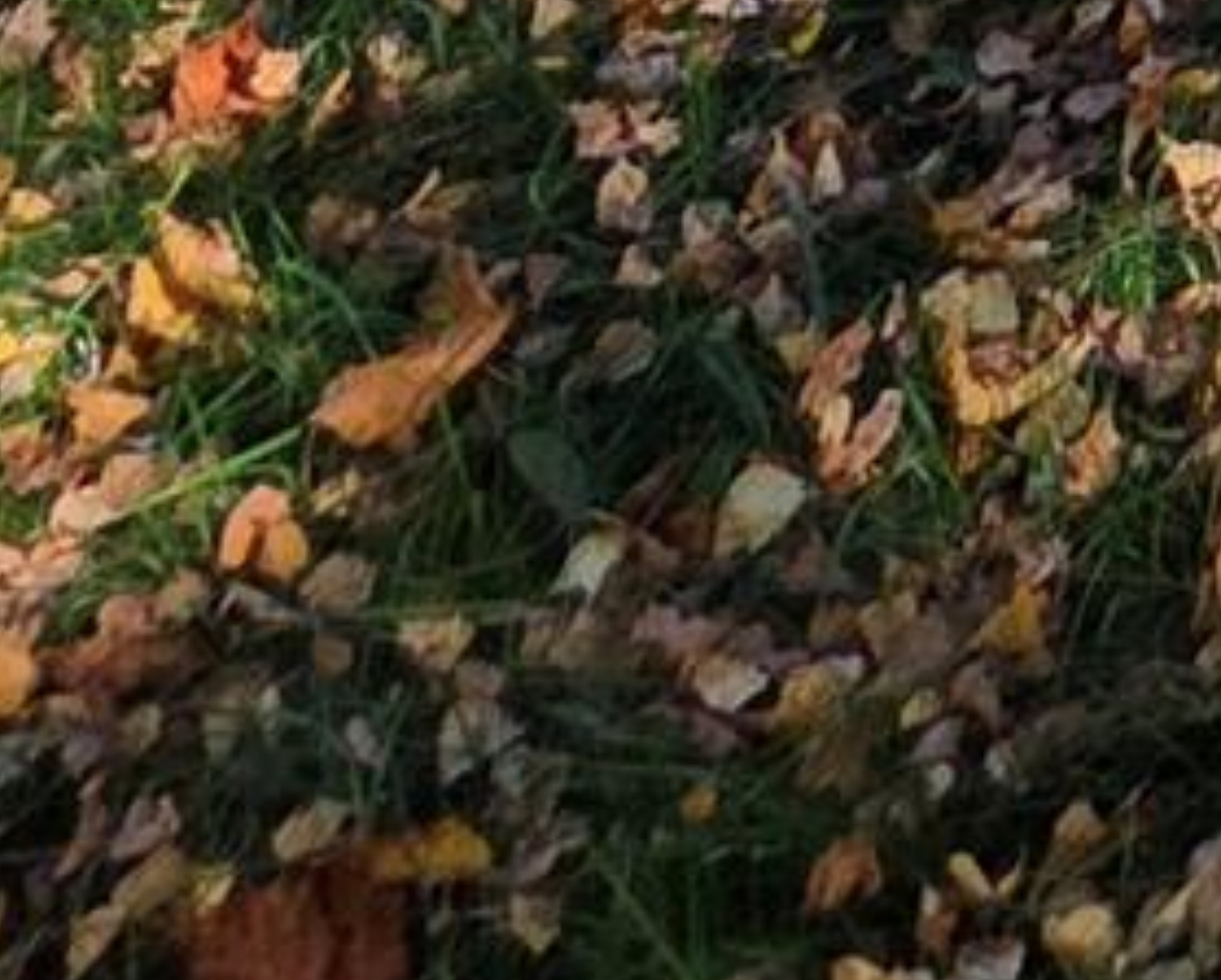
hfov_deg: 14.8
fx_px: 3365
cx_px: 2766
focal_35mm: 93
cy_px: -2240
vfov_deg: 10.1
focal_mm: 2.2
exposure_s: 1/449
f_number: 1.9
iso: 40
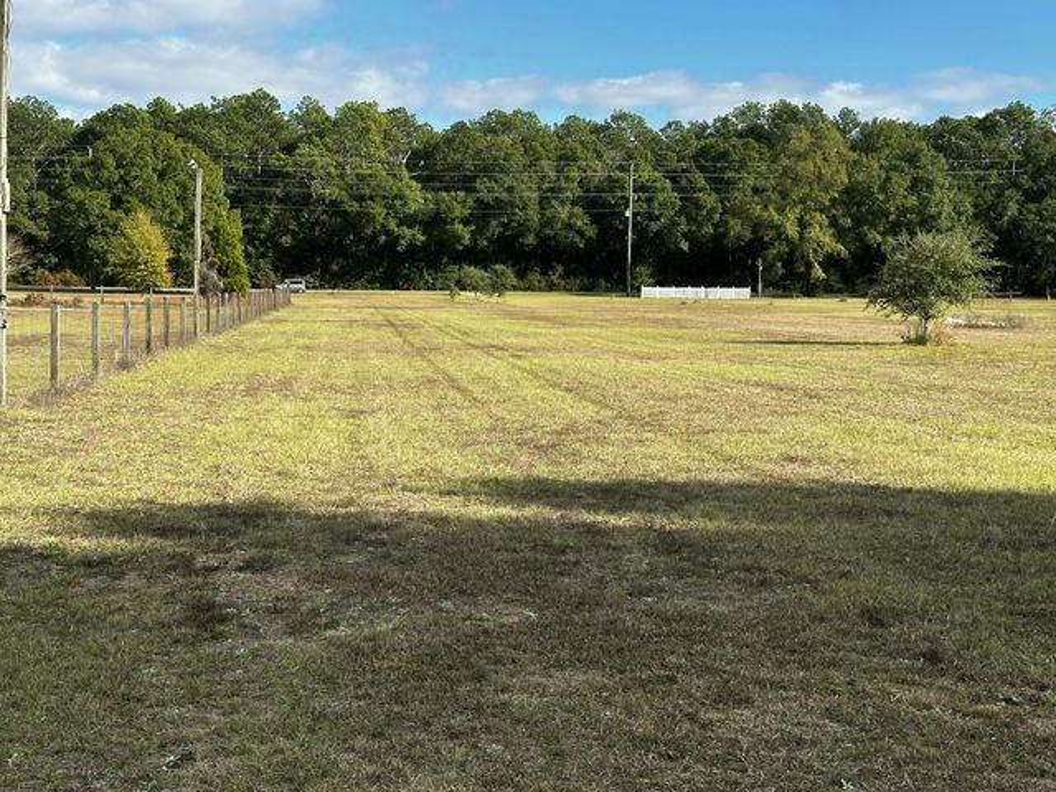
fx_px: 1464
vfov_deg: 30.3
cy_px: 396
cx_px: 528
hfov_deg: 39.7
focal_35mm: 48
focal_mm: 6.86
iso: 64
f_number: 1.78
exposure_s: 1/2028
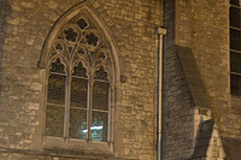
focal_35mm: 93
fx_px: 622
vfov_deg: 14.7
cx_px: 236
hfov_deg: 21.2
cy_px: 94
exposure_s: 1/6
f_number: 2.8
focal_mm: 32
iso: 2500
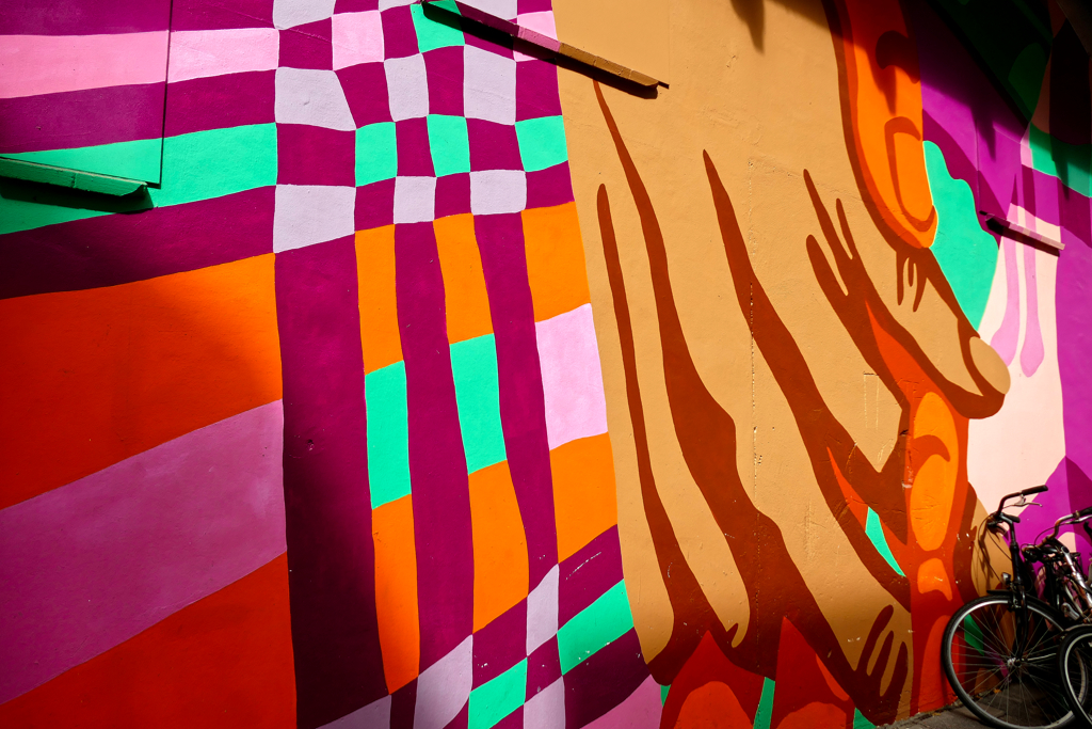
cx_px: 546
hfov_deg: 71.5
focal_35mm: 25
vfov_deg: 51.3
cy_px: 364
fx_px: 758
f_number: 2.8
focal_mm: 9.1
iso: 125
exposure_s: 1/1600
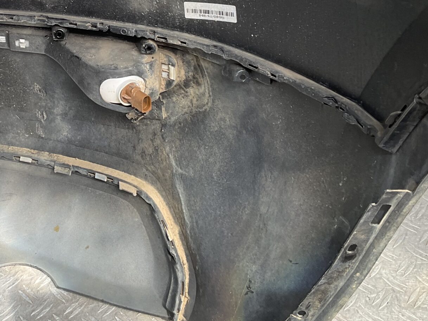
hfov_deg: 31.1
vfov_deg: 23.4
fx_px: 754
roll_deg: +4.8
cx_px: 101
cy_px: 37
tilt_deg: -38.8
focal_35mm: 61
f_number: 1.8
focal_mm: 3
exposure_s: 1/135
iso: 16
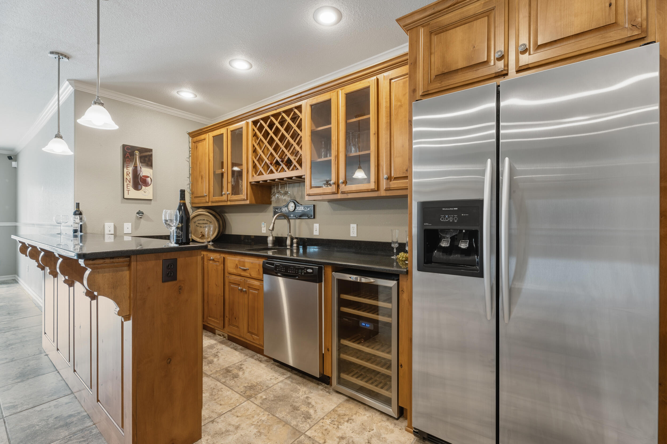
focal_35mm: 16
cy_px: 222
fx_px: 296
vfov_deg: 73.7
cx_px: 334
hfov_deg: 96.7
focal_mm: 16
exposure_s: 1/60
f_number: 8
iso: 160
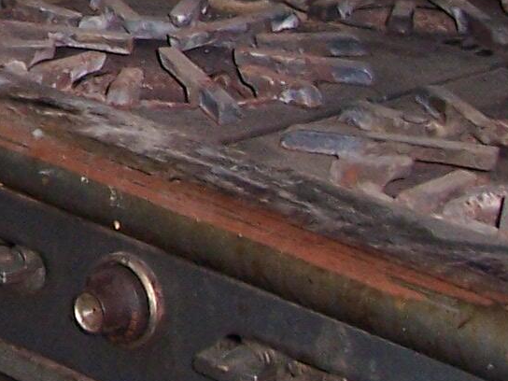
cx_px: -511
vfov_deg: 9.0
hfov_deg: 11.2
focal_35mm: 160
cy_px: -218
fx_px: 2348
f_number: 2.7
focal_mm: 5.6
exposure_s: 1/60
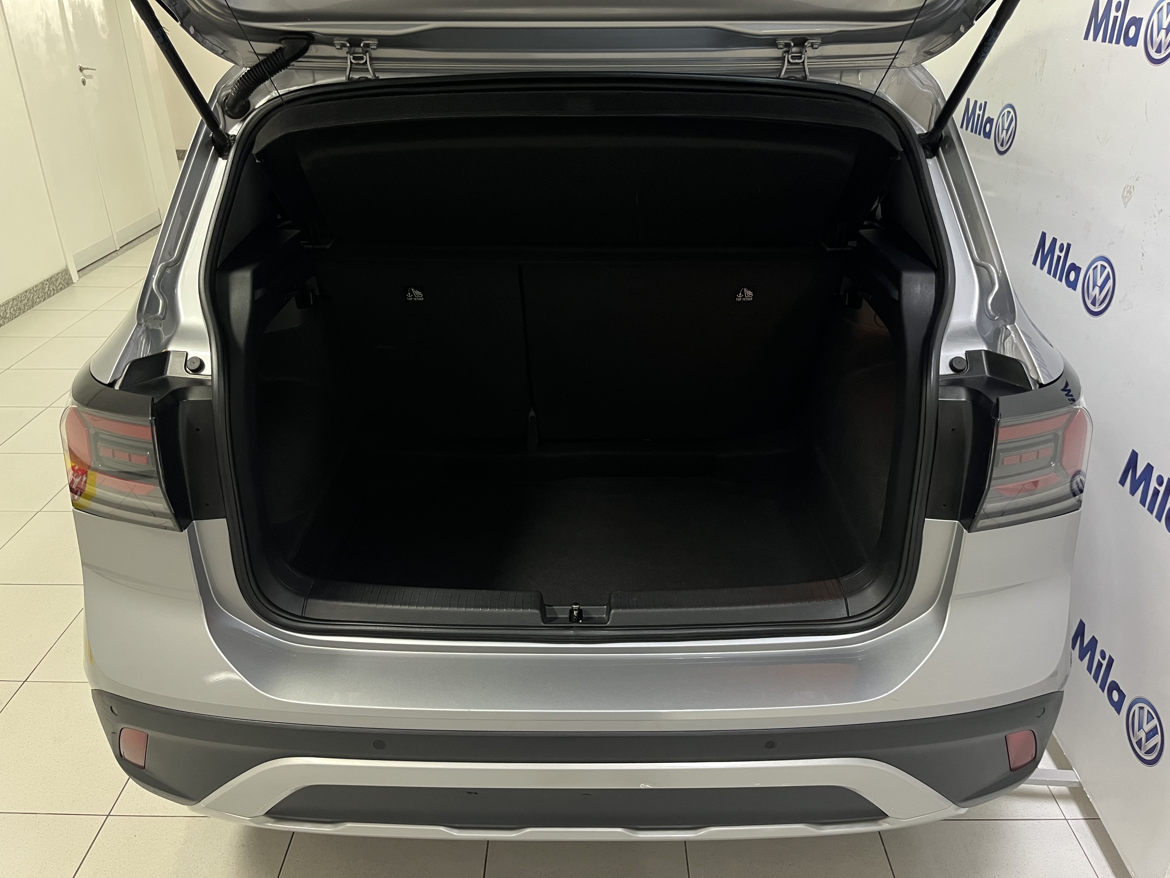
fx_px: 879
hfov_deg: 67.3
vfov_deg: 53.1
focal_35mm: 26
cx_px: 585
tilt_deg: -27.3
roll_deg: +0.0
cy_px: 439
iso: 400
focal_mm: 5.1
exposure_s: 1/60
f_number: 1.6
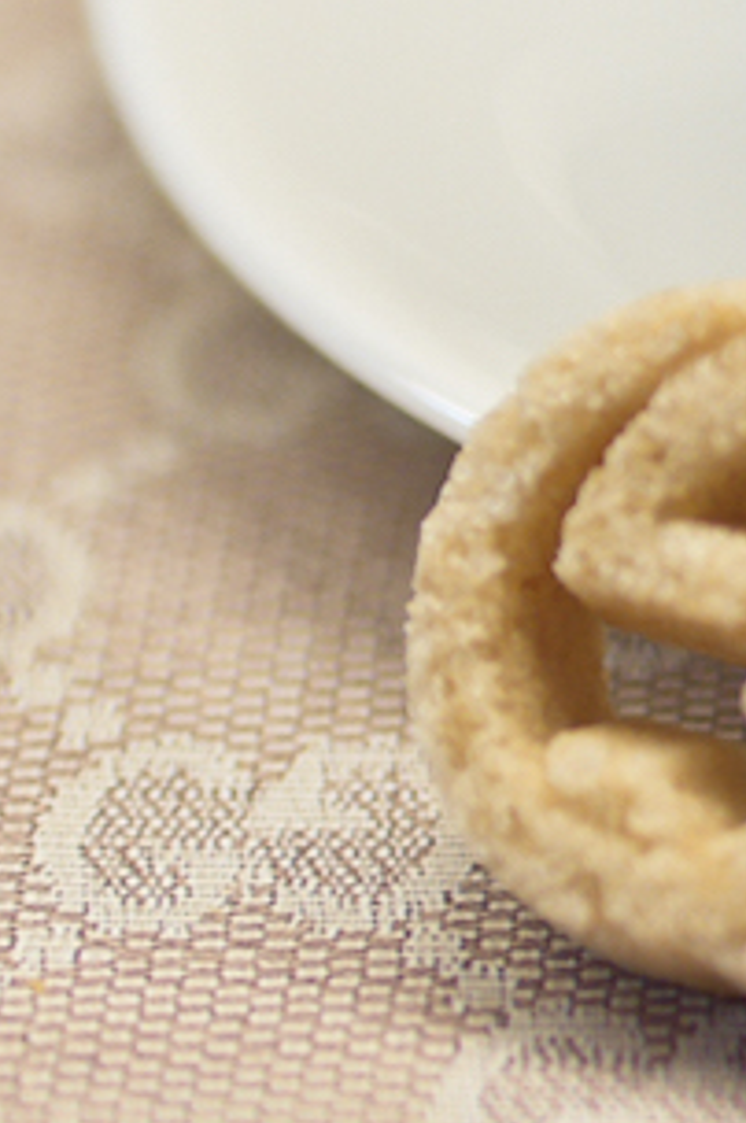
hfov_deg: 3.7
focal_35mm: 370
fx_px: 11526
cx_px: 1636
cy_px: -92
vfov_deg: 5.6
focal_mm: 45
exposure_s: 1/160
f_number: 1.8
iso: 100
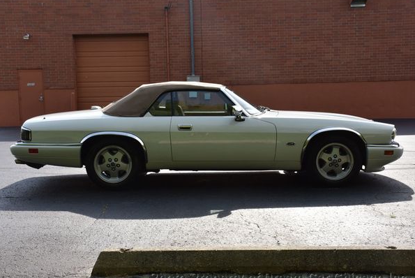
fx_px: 502
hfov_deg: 44.9
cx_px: 206
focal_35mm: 44
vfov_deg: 30.9
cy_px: 141
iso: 280
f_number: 8
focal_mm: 27
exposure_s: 1/500
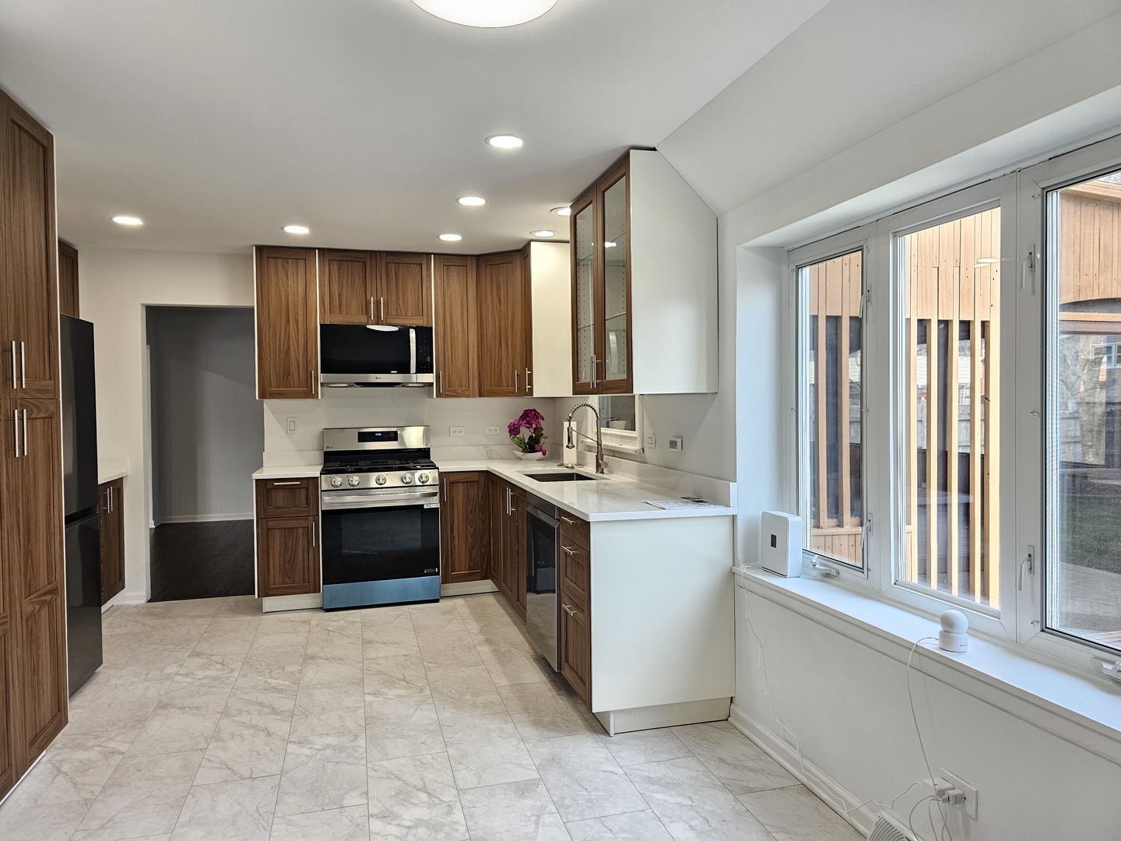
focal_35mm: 23
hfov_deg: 73.9
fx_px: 745
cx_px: 560
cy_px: 420
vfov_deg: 58.9
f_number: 1.7
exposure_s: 1/120
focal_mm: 6.3
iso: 125
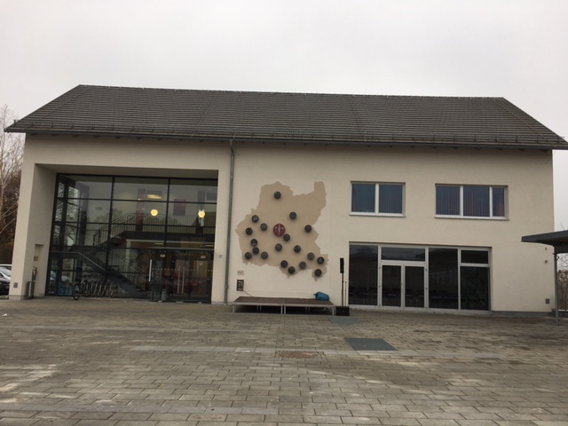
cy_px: 213
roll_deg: -2.6
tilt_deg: +6.7
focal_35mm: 29
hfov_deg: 61.7
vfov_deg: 48.2
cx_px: 284
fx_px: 476
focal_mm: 4.15
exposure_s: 1/348
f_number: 2.2
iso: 25
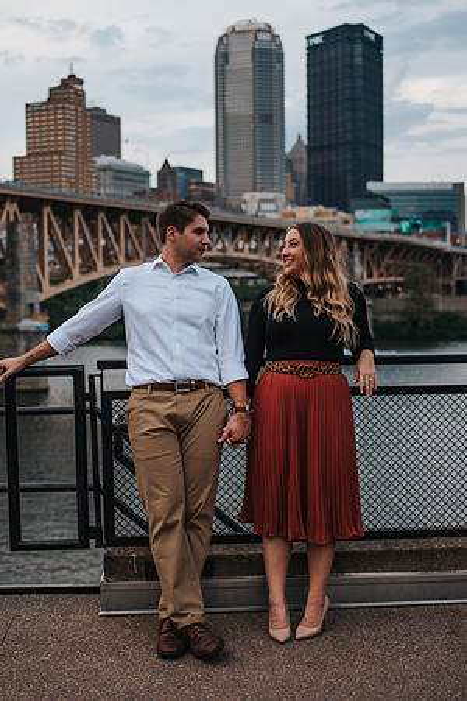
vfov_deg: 36.8
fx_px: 1054
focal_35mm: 54
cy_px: 362
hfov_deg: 25.0
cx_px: 222
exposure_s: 1/800
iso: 100
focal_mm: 35
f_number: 1.8
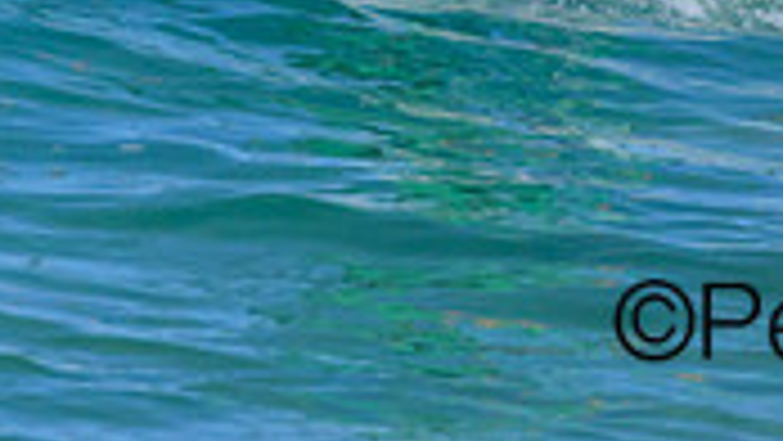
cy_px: -405
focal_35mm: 2783
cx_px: 1088
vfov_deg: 0.4
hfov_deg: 0.8
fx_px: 57798
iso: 1000
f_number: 11
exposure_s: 1/2000
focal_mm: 650
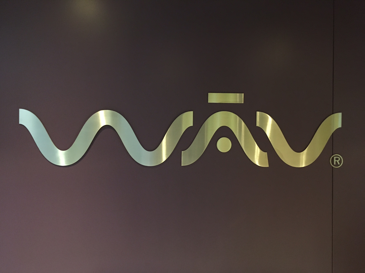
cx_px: 182
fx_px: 306
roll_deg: -1.1
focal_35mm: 29
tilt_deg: +1.0
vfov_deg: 48.2
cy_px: 136
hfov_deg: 61.7
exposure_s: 1/15
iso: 400
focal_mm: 4.15
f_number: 2.2
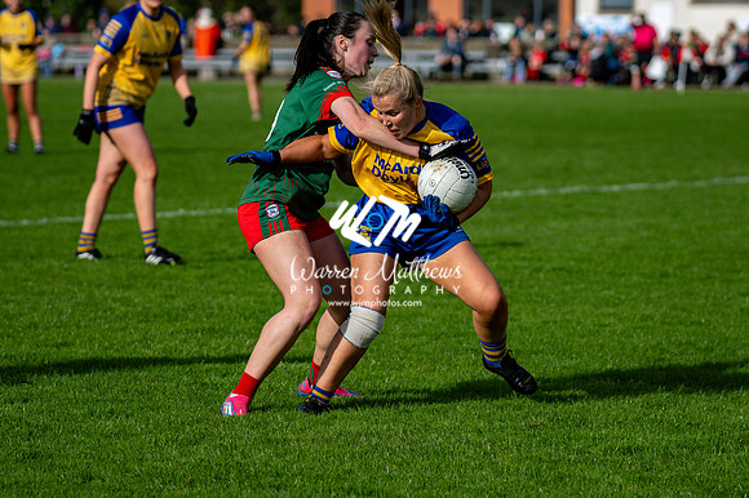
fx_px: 3888
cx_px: 374
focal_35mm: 187
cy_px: 249
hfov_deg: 11.0
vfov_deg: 7.3
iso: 200
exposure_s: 1/4000
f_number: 2.8
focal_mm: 125
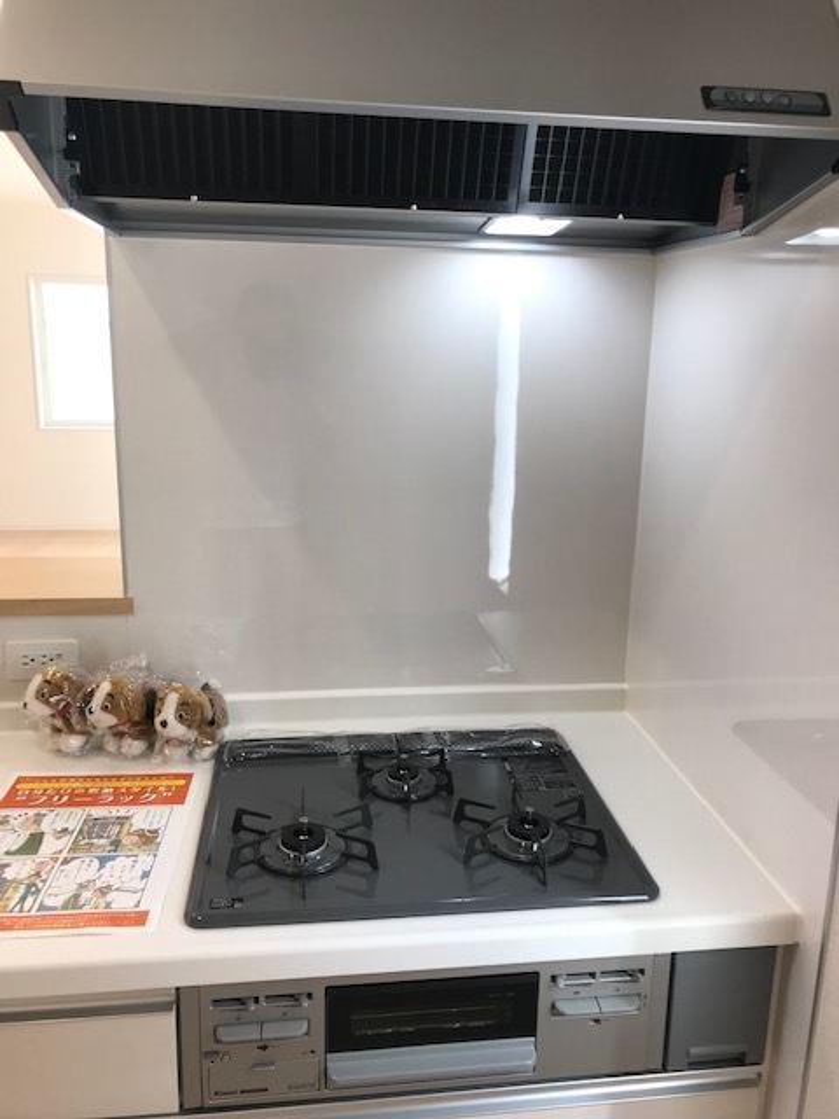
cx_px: 420
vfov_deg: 63.4
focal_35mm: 28
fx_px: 905
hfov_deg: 49.7
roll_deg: -1.5
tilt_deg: -12.7
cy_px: 560
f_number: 1.8
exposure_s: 1/60
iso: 32
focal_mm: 3.99
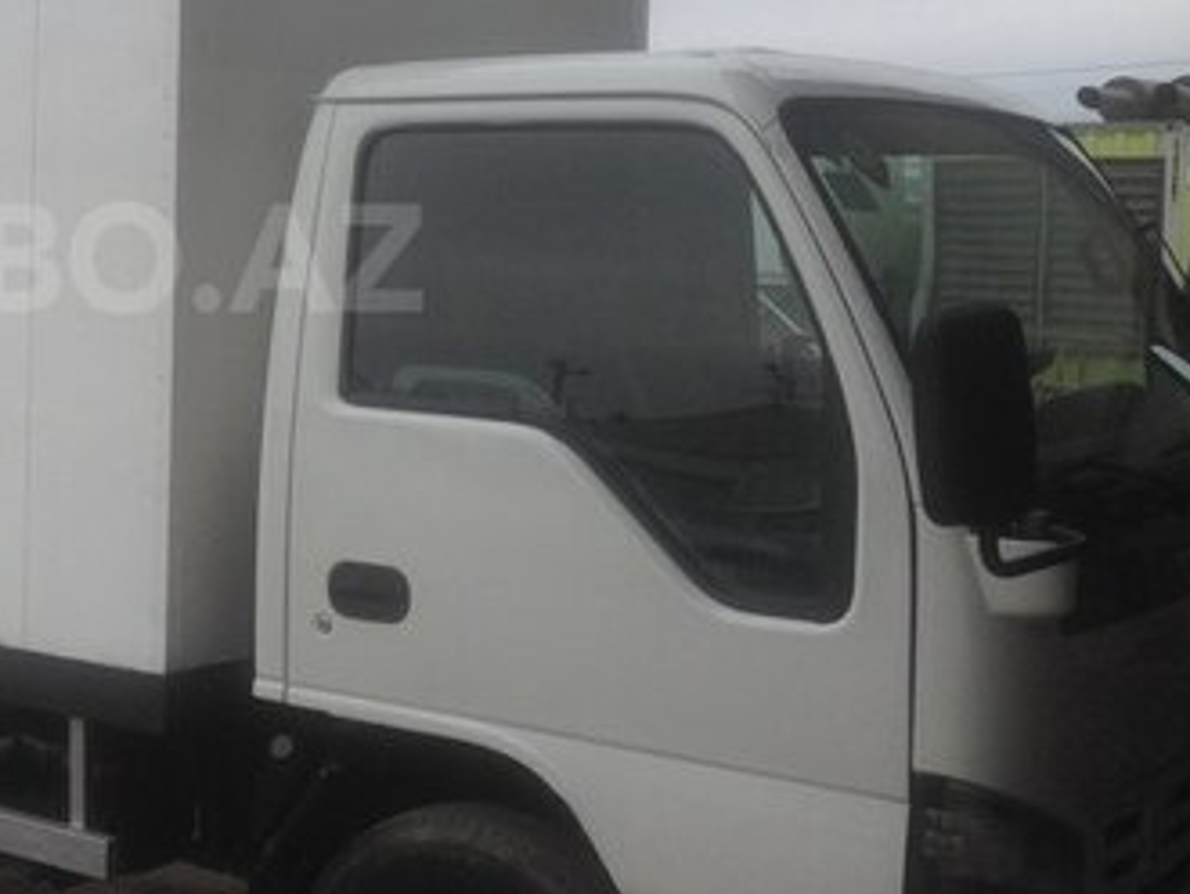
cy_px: 258
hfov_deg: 27.9
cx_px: 54
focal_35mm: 66
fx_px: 2271
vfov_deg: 22.1
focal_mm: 4.12
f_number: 2.4
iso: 50
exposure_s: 1/686
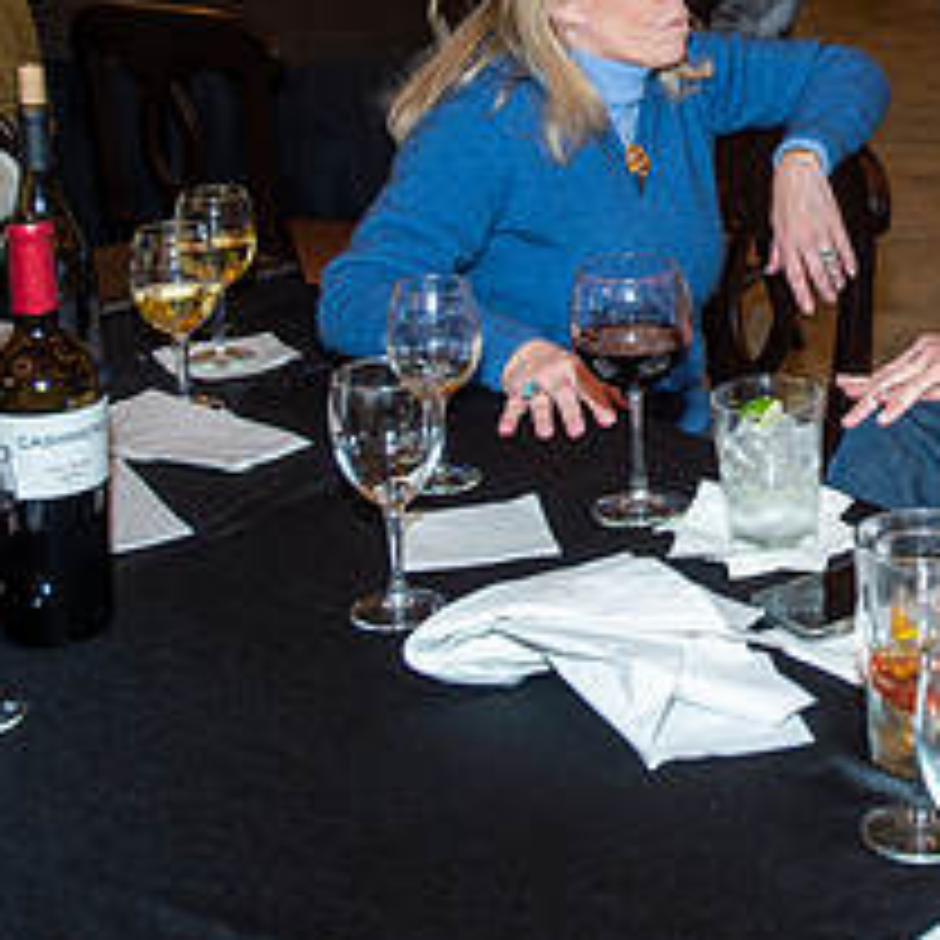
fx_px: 2028
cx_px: 936
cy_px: 144
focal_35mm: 66
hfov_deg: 24.9
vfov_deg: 25.5
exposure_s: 1/125
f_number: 4.5
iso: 400
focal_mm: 28
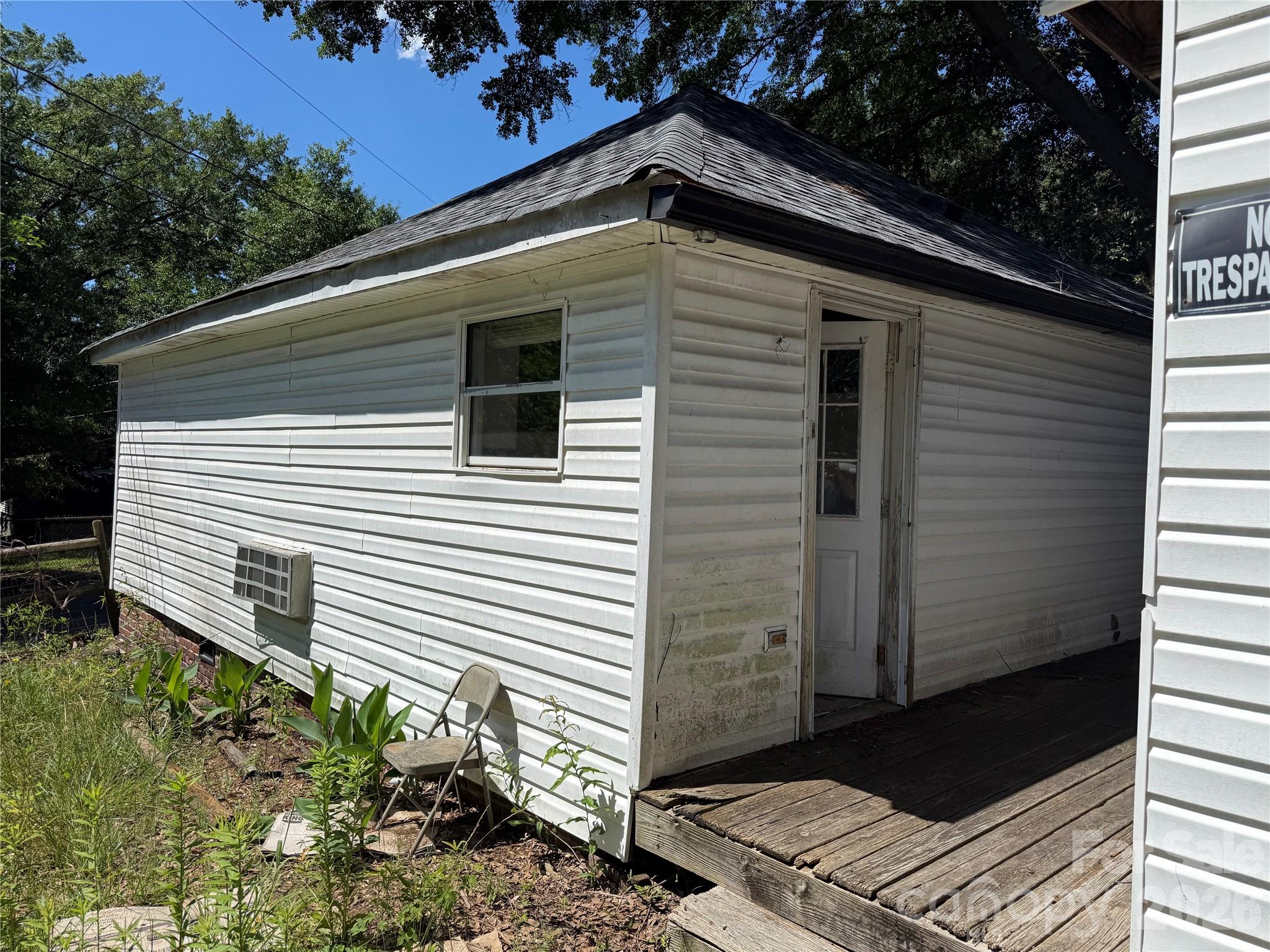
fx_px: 881
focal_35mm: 24
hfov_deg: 71.6
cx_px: 635
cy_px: 476
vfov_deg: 56.8
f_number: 1.78
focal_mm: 6.76
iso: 80
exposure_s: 1/6711
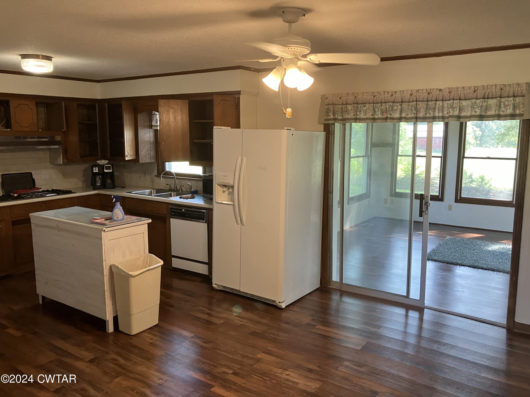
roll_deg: +0.2
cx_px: 265
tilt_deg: -7.9
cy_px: 198
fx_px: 429
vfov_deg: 49.7
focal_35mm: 28
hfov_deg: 63.4
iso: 125
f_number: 1.8
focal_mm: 3.99
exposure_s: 1/60
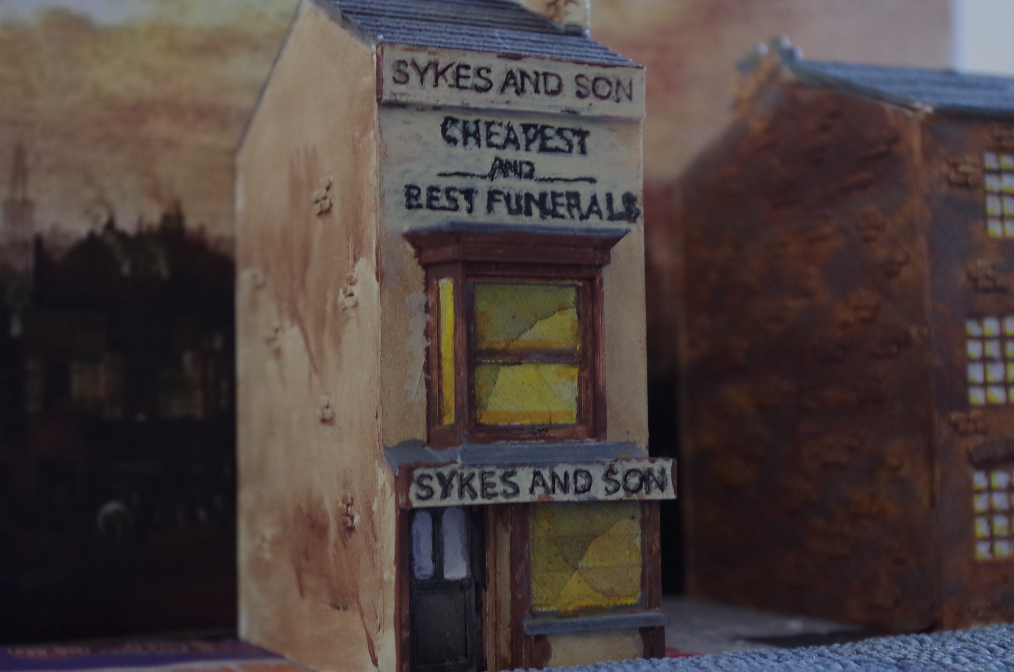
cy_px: 336
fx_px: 1462
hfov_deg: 38.3
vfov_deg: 25.9
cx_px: 507
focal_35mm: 52
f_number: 5.6
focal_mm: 35
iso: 1600
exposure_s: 1/25
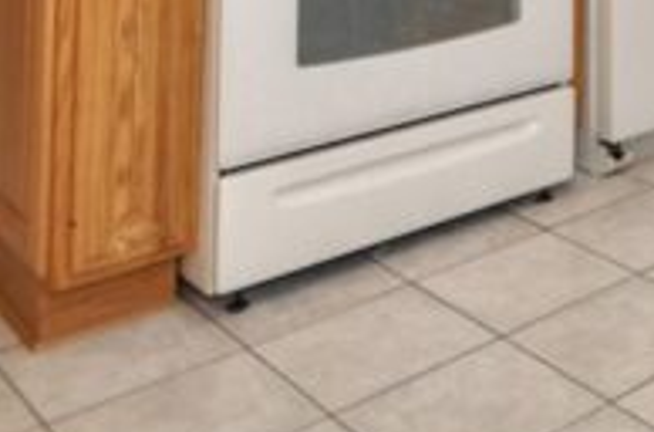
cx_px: 860
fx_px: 1123
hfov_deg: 27.1
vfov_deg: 17.5
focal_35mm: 62
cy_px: -353
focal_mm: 10
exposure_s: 1/80
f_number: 4.5
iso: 320
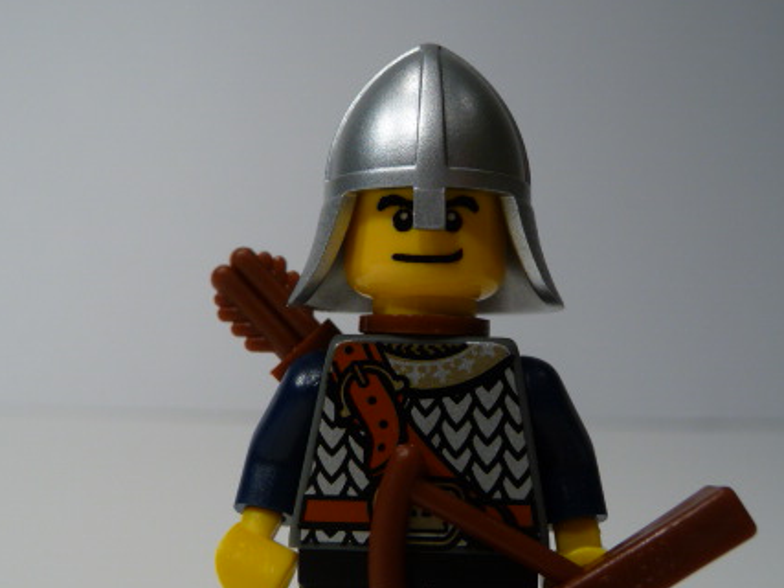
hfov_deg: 44.8
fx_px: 951
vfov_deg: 34.2
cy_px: 358
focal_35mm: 42
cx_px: 376
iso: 100
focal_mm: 4.7
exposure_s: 1/40
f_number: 3.3
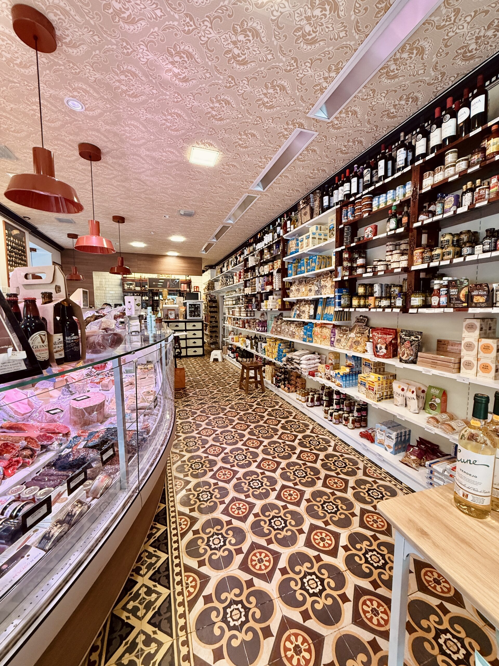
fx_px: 269
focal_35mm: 14
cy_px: 333
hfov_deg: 85.7
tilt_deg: -4.2
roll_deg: +0.0
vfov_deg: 102.1
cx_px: 250
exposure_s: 1/100
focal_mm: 2.22
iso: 320
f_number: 2.2
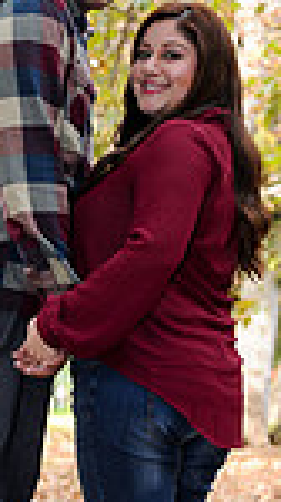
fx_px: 1754
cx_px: 45
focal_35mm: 132
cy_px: 368
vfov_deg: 16.2
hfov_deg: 9.1
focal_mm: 42
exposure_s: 1/125
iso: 320
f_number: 4.5
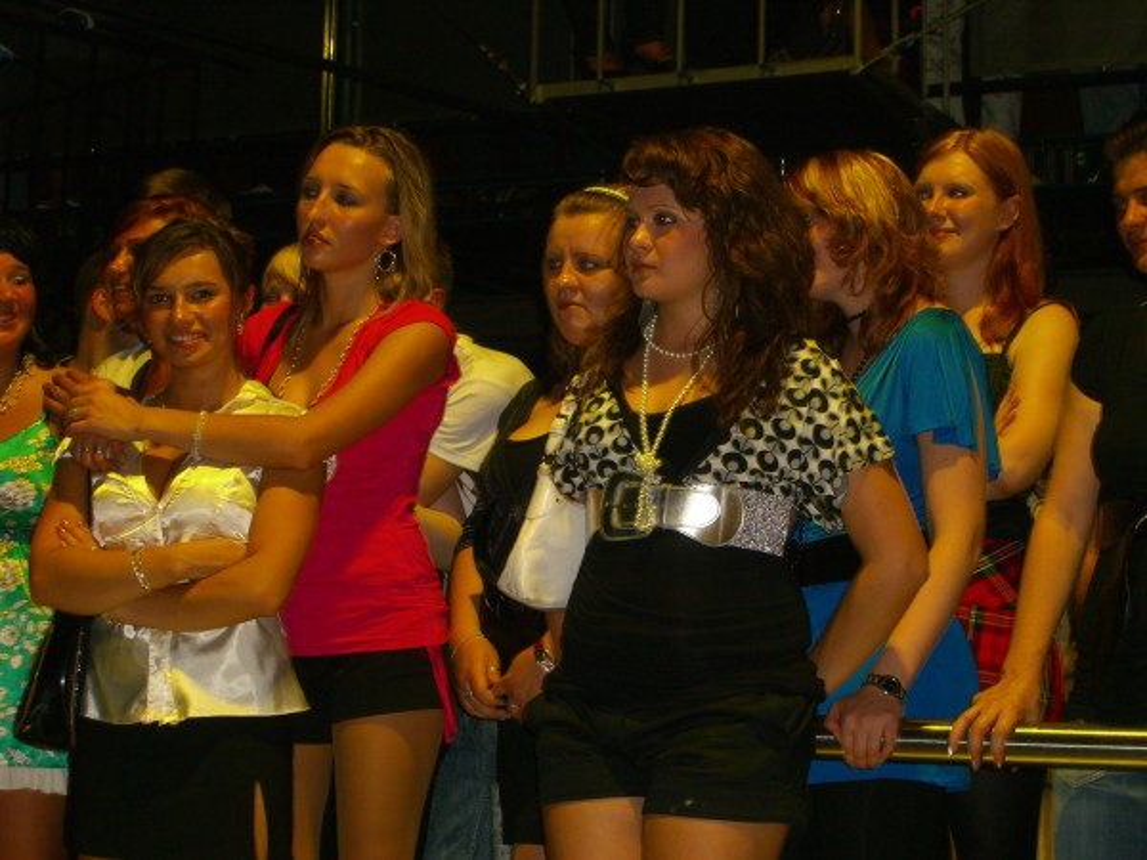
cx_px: 574
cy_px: 430
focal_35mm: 80
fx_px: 2651
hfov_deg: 24.4
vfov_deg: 18.4
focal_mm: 16.6
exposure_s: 1/60
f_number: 4.4
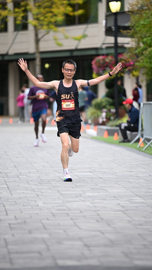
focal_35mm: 211
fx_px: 1512
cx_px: 80
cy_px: 135
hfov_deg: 5.8
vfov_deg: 10.2
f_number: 2.8
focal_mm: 200
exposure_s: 1/1600
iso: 1250
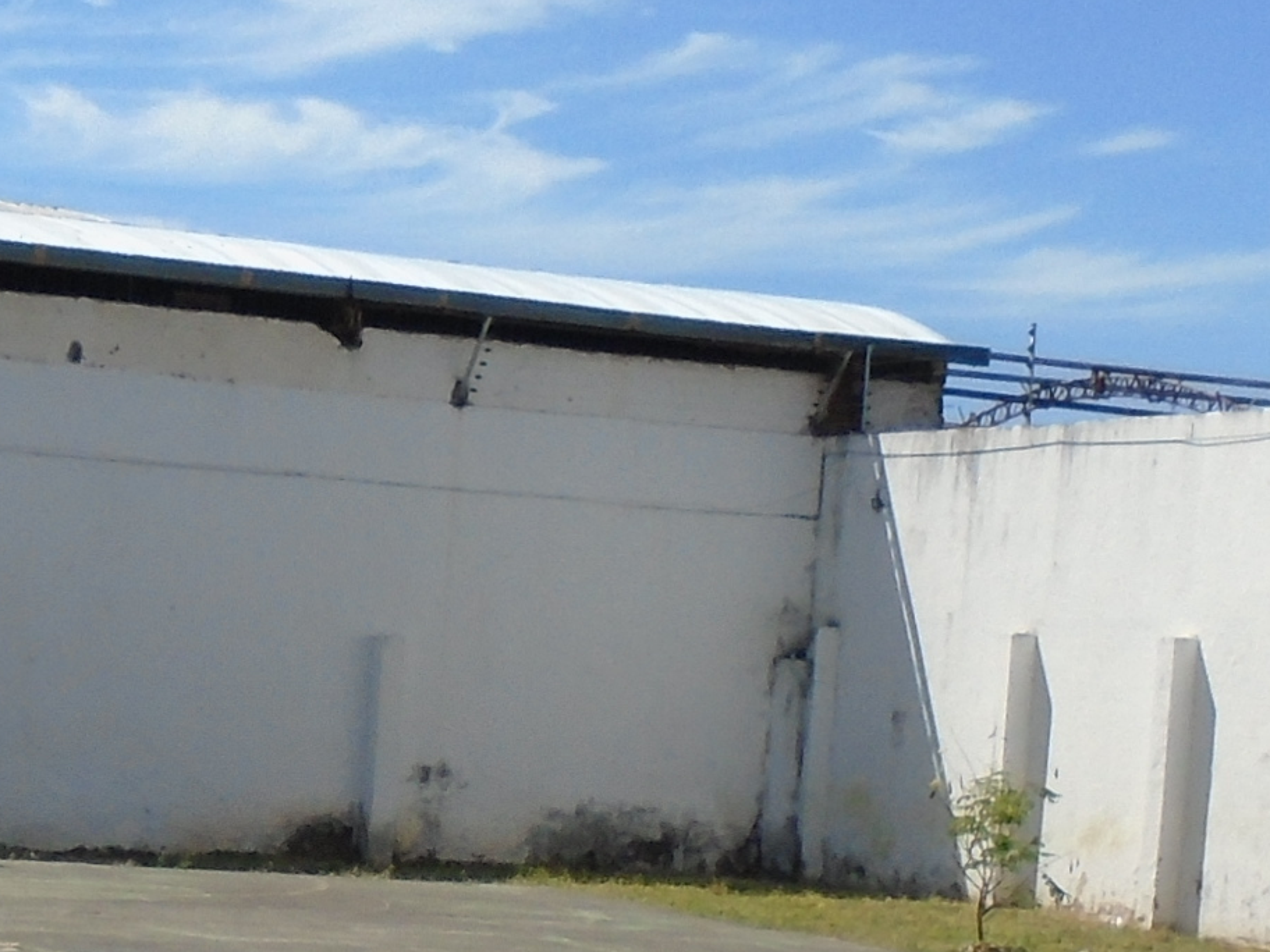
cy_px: 923
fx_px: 3816
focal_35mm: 104
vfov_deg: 14.0
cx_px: 338
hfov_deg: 18.8
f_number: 8
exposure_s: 1/320
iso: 100
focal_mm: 4.6
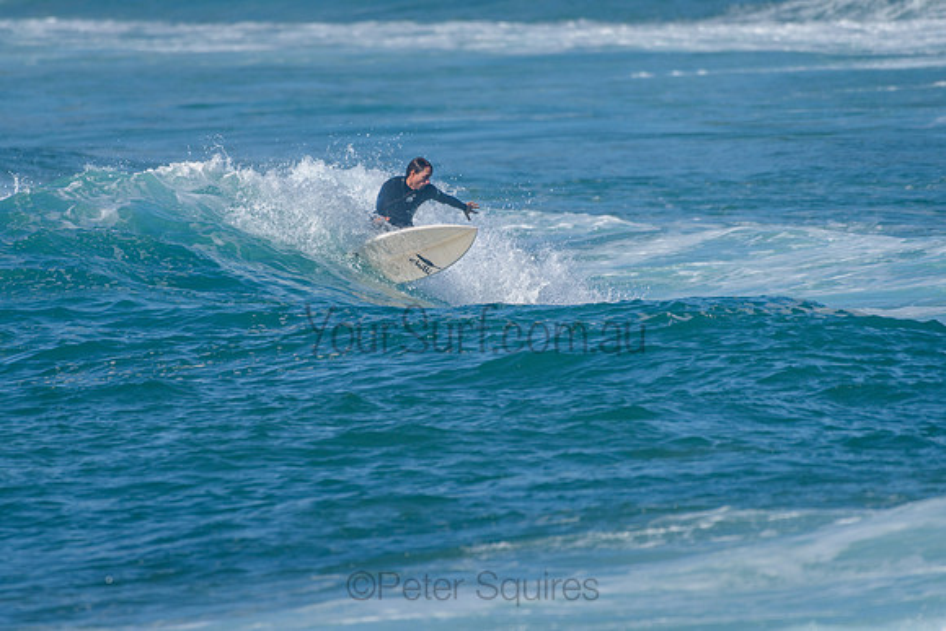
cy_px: 244
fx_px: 16106
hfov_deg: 3.4
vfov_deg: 2.2
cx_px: 366
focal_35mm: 613
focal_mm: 500
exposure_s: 1/2000
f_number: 5.6
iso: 180
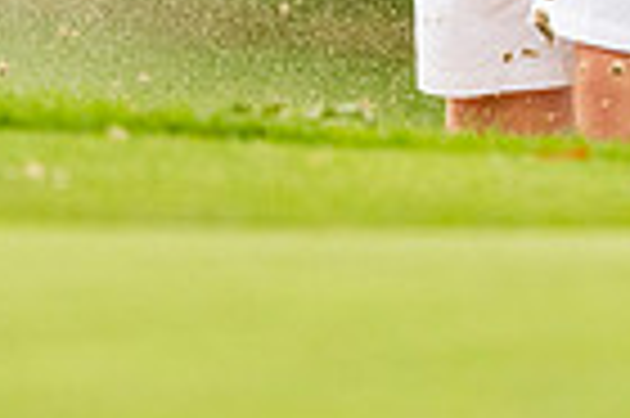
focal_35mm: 1988
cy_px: -425
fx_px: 34749
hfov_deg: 1.0
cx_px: 774
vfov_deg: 0.7
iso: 1000
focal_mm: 320
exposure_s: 1/1250
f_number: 5.6
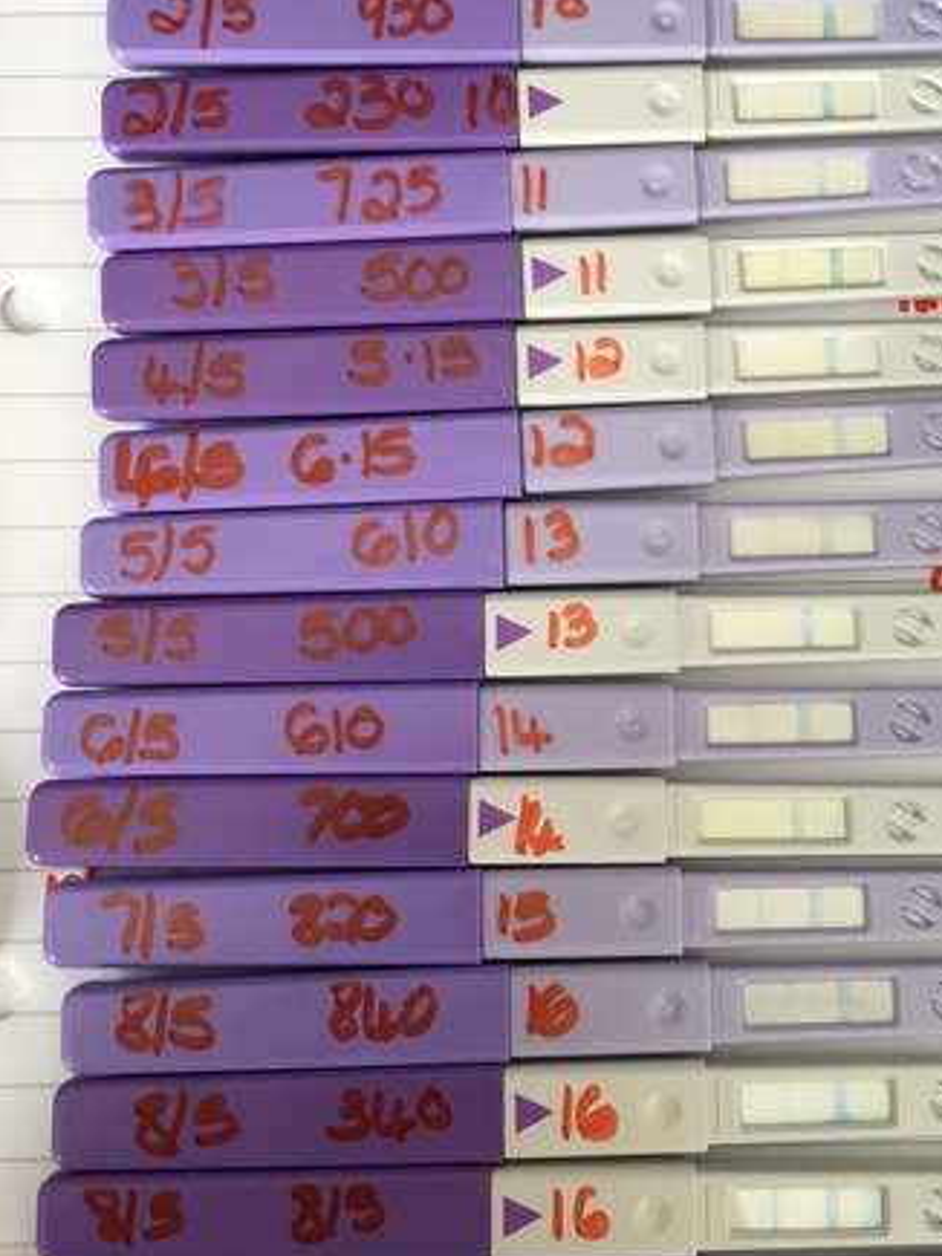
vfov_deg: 46.5
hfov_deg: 35.7
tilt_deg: -82.1
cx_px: 595
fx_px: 1452
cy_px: 491
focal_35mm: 40
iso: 80
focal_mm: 4.15
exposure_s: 1/33
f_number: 2.2
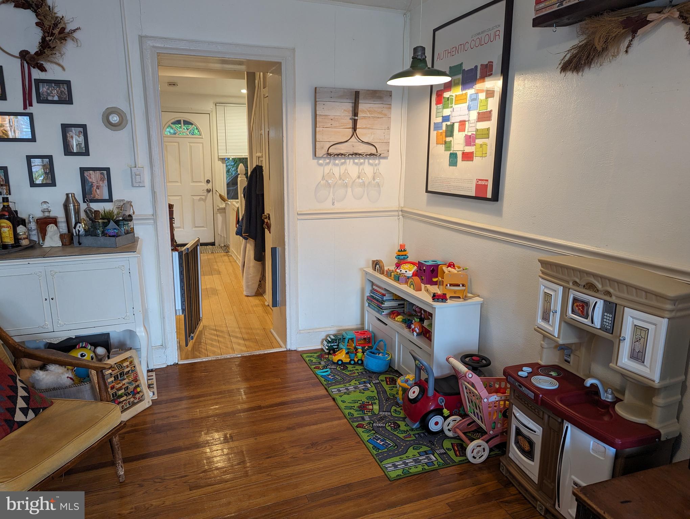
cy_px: 260
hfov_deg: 71.5
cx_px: 345
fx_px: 479
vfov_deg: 56.9
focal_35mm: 24
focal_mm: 6.81
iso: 120
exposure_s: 1/24
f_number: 1.85
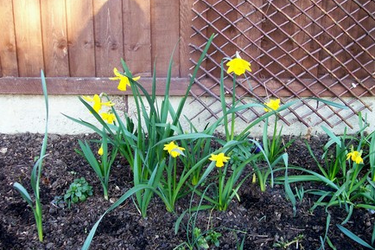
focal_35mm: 38
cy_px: 116
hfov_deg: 50.7
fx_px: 396
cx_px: 188
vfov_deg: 35.0
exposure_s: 1/44.7
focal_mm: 6
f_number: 2.7
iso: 80
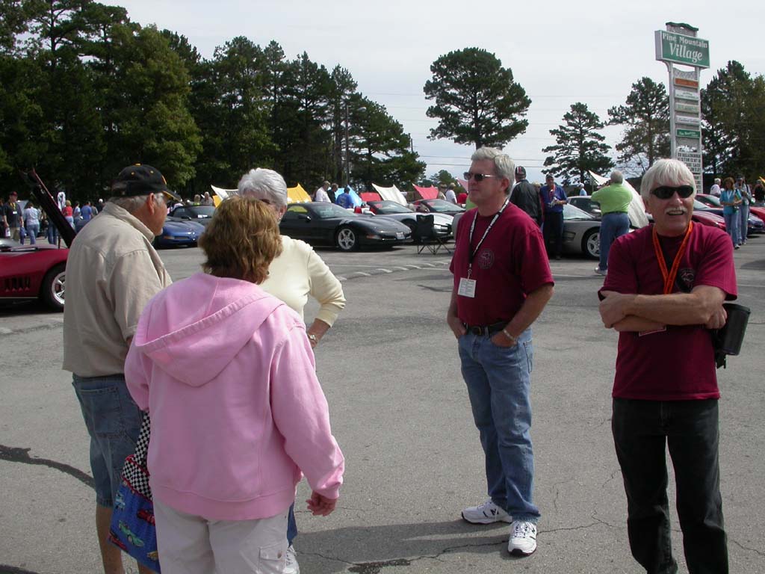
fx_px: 840
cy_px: 287
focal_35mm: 38
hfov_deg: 49.0
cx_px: 382
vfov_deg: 37.7
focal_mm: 7.85
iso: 100
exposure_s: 1/366
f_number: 7.5
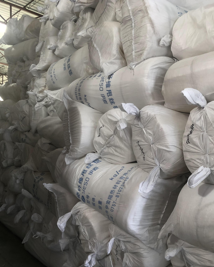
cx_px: 154
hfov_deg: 39.3
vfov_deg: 49.1
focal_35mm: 37
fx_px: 293
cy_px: 132
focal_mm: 4
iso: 40
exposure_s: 1/17
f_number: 1.8
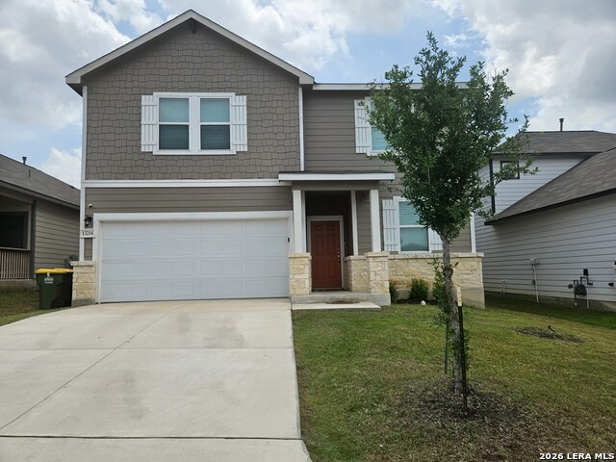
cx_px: 308
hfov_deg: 73.9
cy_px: 231
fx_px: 409
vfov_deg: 58.9
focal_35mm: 23
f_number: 1.8
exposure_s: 1/2450
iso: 25
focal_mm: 5.4
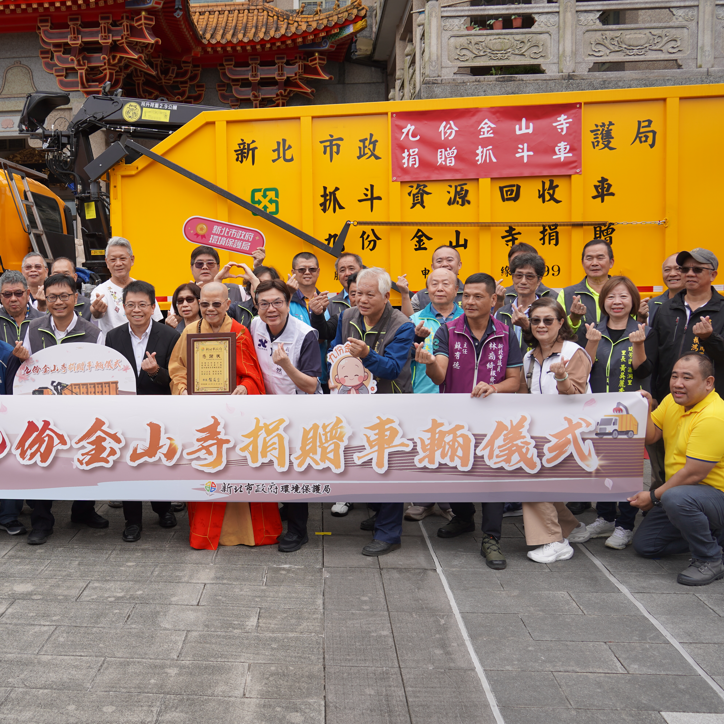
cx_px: 219
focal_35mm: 36
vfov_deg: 46.0
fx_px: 852
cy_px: 362
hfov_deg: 45.1
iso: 100
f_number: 4.5
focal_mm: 28
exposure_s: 1/400
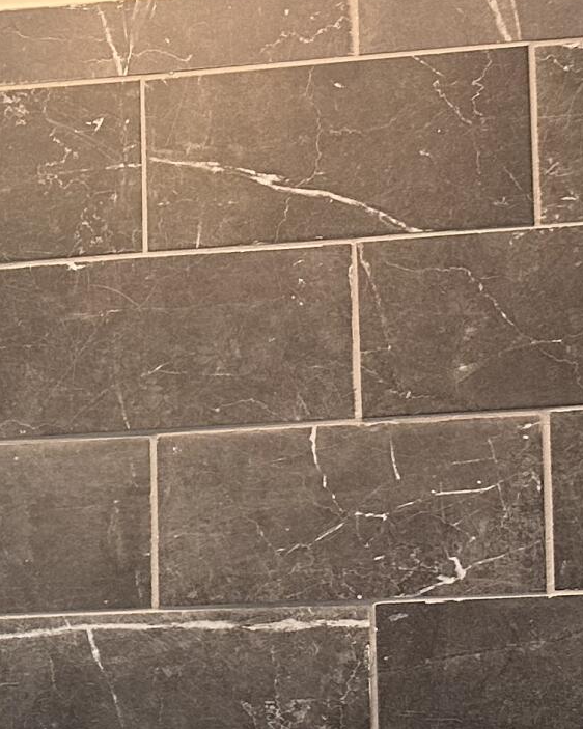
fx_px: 2158
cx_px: -636
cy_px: 837
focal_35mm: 100
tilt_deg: +1.9
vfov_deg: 18.3
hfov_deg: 13.0
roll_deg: +0.2
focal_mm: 6.86
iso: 200
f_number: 1.78
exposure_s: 1/60
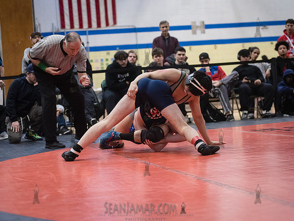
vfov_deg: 17.0
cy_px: 110
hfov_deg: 22.5
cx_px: 147
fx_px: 739
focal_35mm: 87
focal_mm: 80
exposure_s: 1/500
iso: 8000
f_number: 3.5
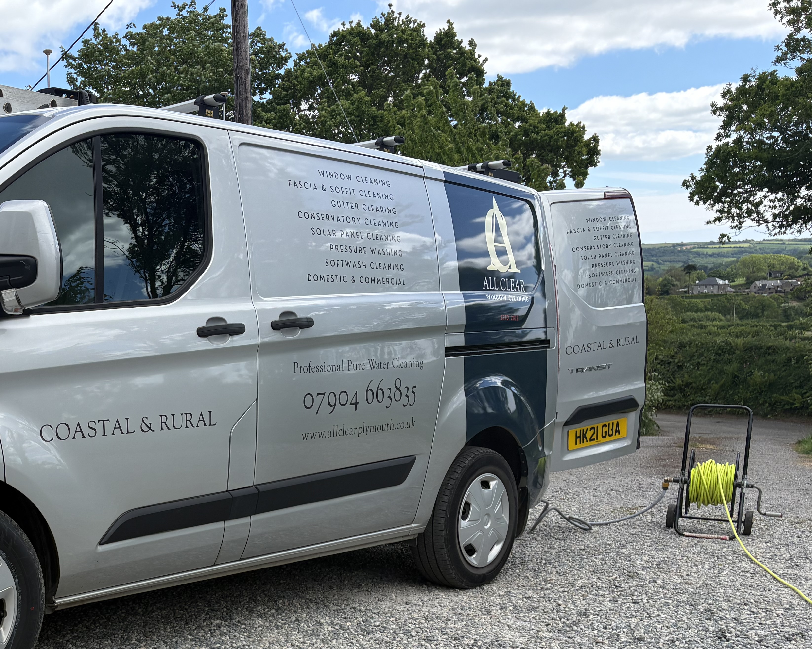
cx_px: 113
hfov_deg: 39.6
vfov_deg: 33.3
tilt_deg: -12.4
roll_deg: +3.0
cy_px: 504
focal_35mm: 44
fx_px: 1057
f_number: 1.6
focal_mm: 5.96
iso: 50
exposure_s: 1/1953
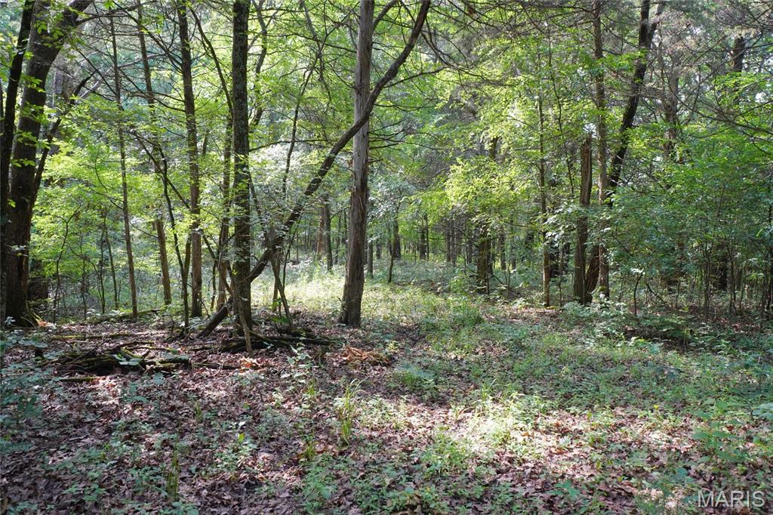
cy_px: 258
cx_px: 386
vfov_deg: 43.6
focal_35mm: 30
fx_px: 644
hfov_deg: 61.9
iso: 400
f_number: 4
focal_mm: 20
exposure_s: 1/160
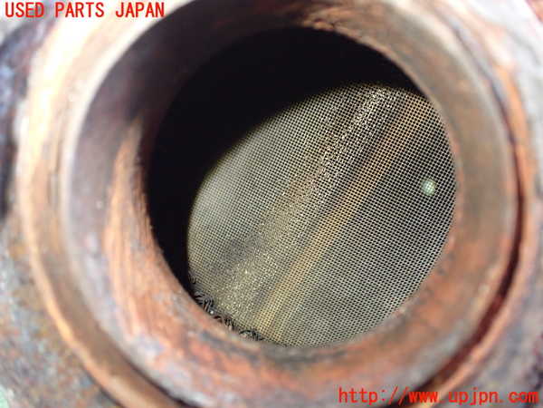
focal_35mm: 30
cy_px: 204
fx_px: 471
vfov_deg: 46.8
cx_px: 272
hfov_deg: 60.0
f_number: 2.3
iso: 800
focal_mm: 5.4
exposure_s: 1/60
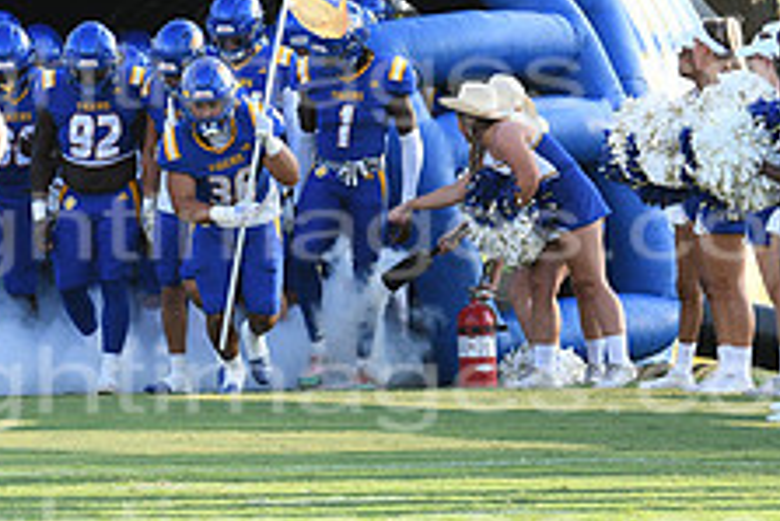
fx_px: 9821
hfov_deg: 4.5
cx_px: 94
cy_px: 159
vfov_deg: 3.0
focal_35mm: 453
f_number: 5.6
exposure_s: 1/500
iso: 320
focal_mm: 116
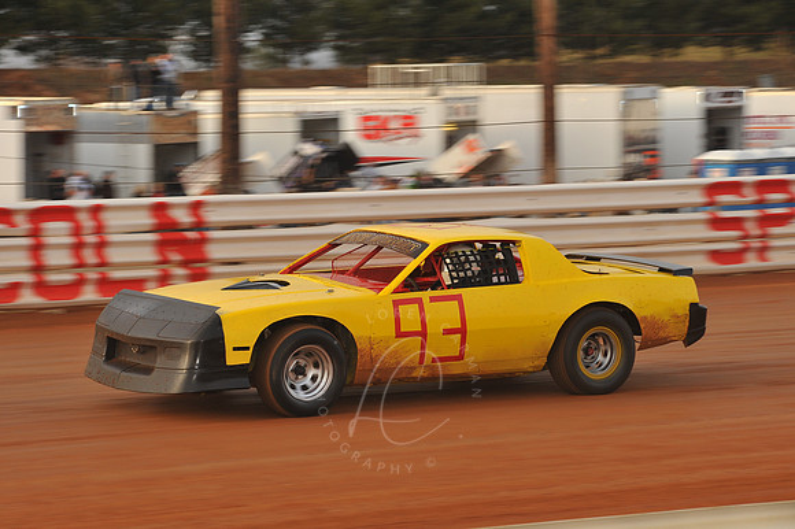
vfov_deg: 10.1
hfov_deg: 15.2
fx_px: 2979
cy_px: 264
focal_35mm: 135
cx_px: 398
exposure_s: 1/320
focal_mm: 135
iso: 400
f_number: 8
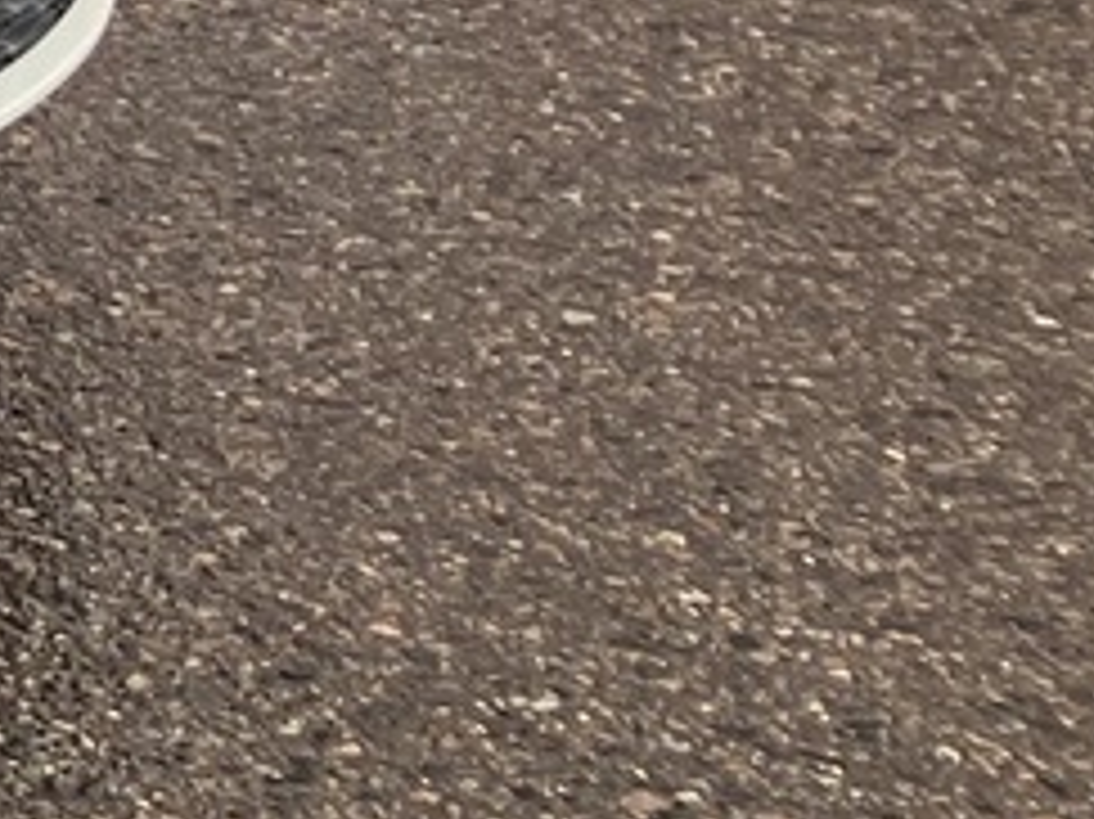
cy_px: -1044
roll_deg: +2.2
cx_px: -1801
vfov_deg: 8.3
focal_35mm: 166
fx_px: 5244
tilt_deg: -7.8
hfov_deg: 9.9
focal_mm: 3.99
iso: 20
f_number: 1.8
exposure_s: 1/117
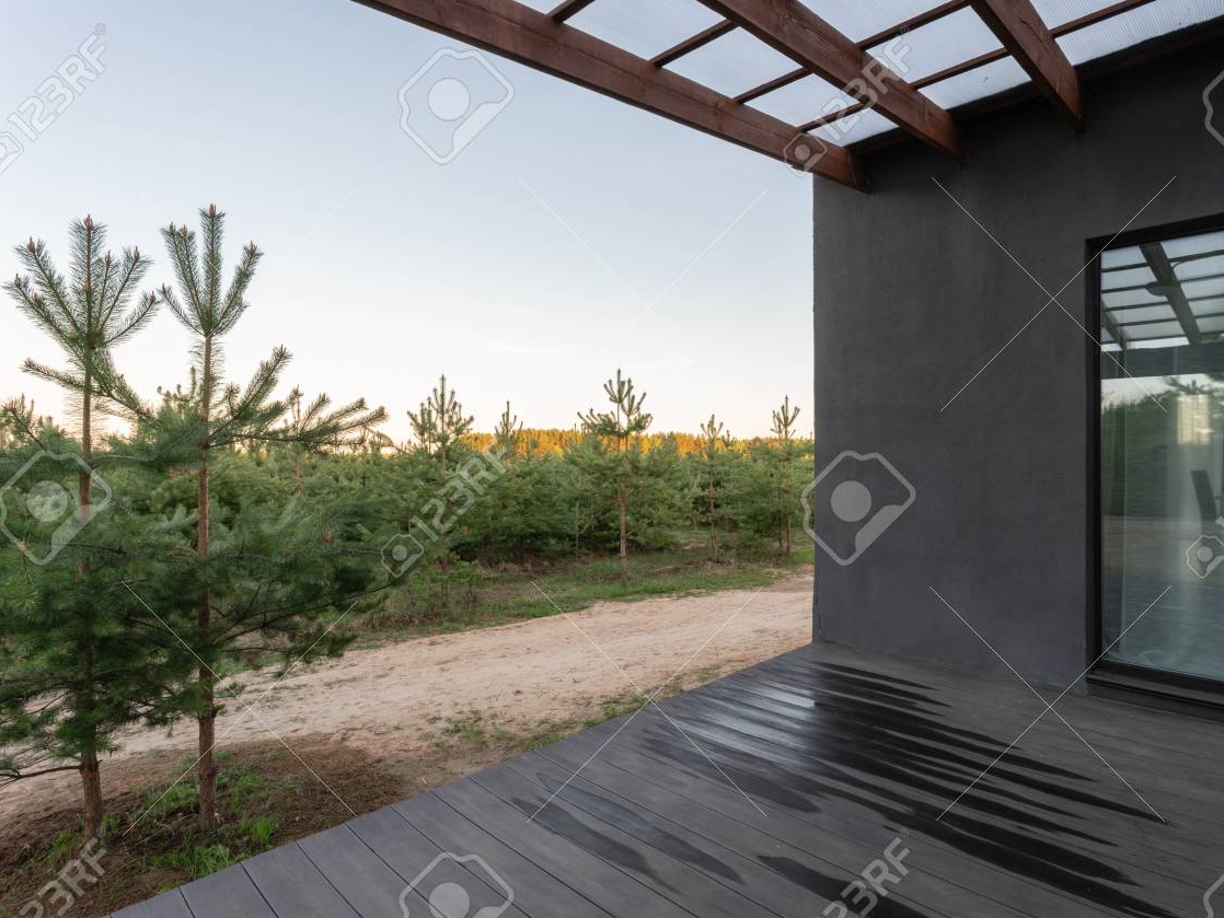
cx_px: 648
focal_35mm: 19
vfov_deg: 68.7
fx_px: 672
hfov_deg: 84.6
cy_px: 463
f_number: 13
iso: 50
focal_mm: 17
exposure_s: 1/8
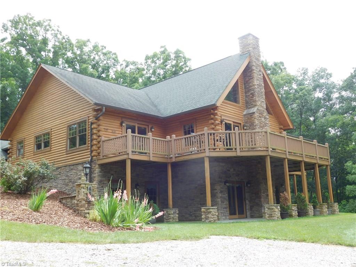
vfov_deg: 39.7
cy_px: 134
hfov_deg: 51.4
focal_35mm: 36
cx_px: 178
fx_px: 370
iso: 125
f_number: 3.5
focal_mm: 6.3
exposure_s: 1/320
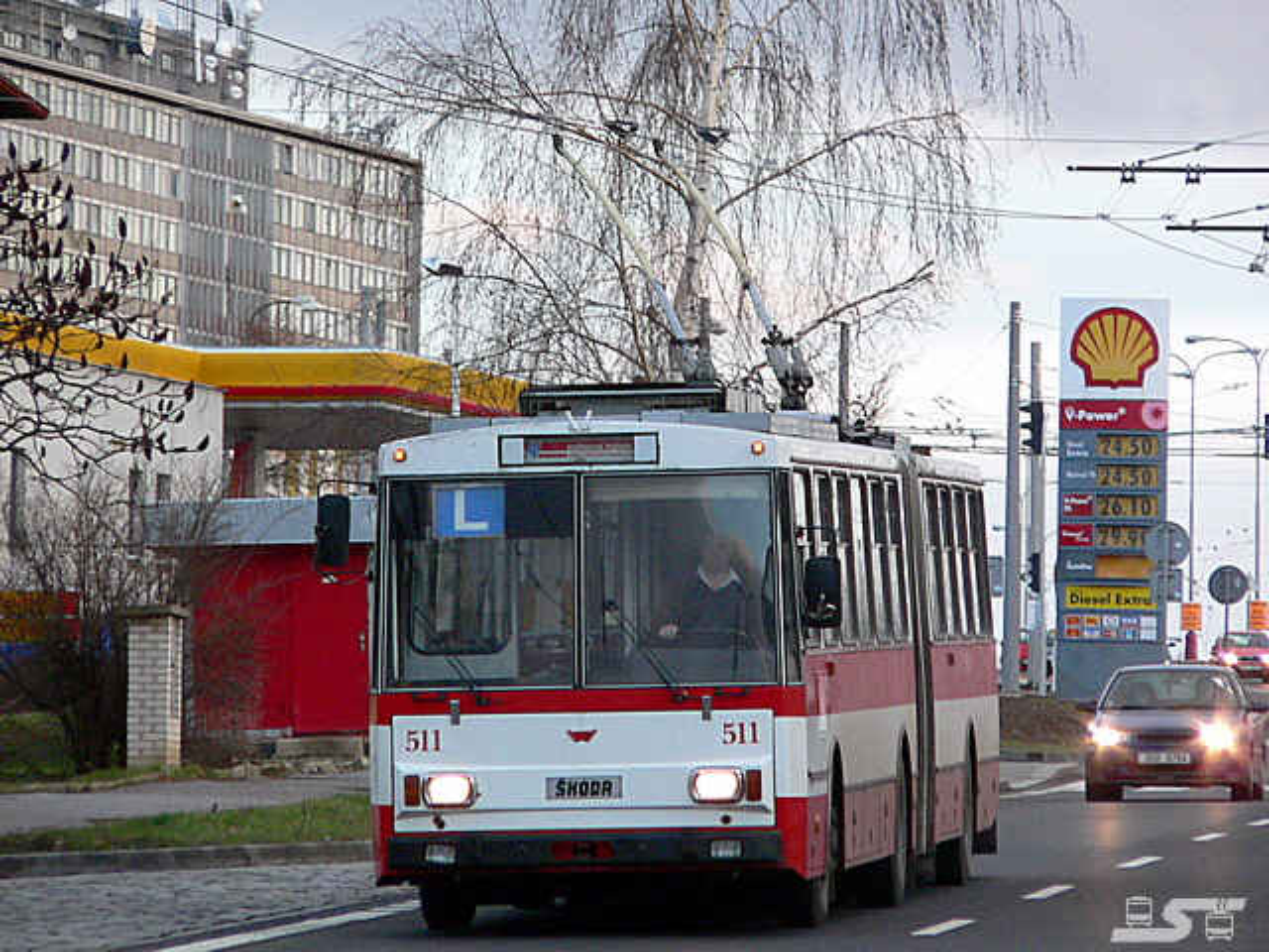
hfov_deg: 5.6
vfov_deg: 4.2
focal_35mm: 356
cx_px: 634
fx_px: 13051
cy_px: 476
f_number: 3.7
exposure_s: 1/100
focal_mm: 46.7
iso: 200
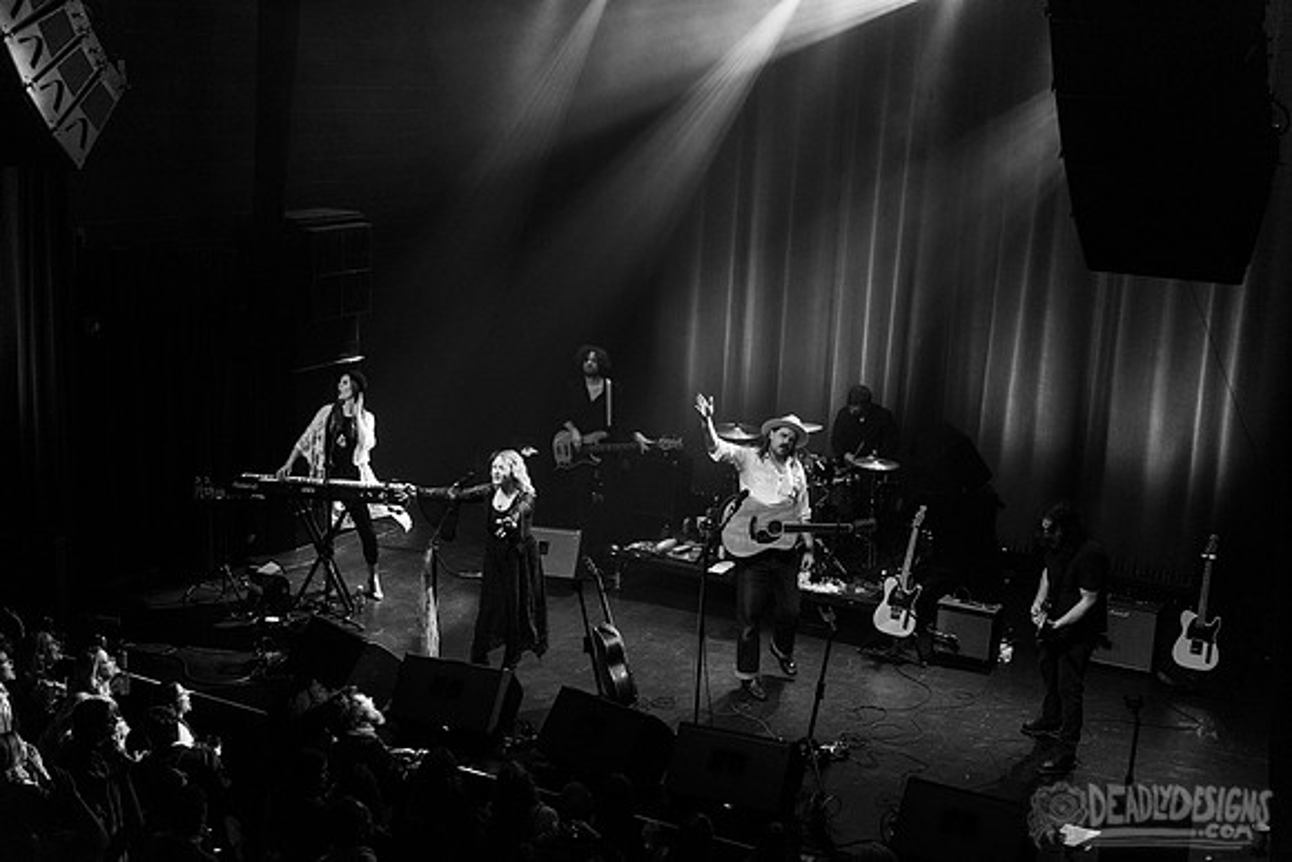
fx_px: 1723
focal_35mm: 48
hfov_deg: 41.1
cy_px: 431
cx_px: 646
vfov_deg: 28.1
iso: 2500
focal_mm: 48
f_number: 3.2
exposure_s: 1/200
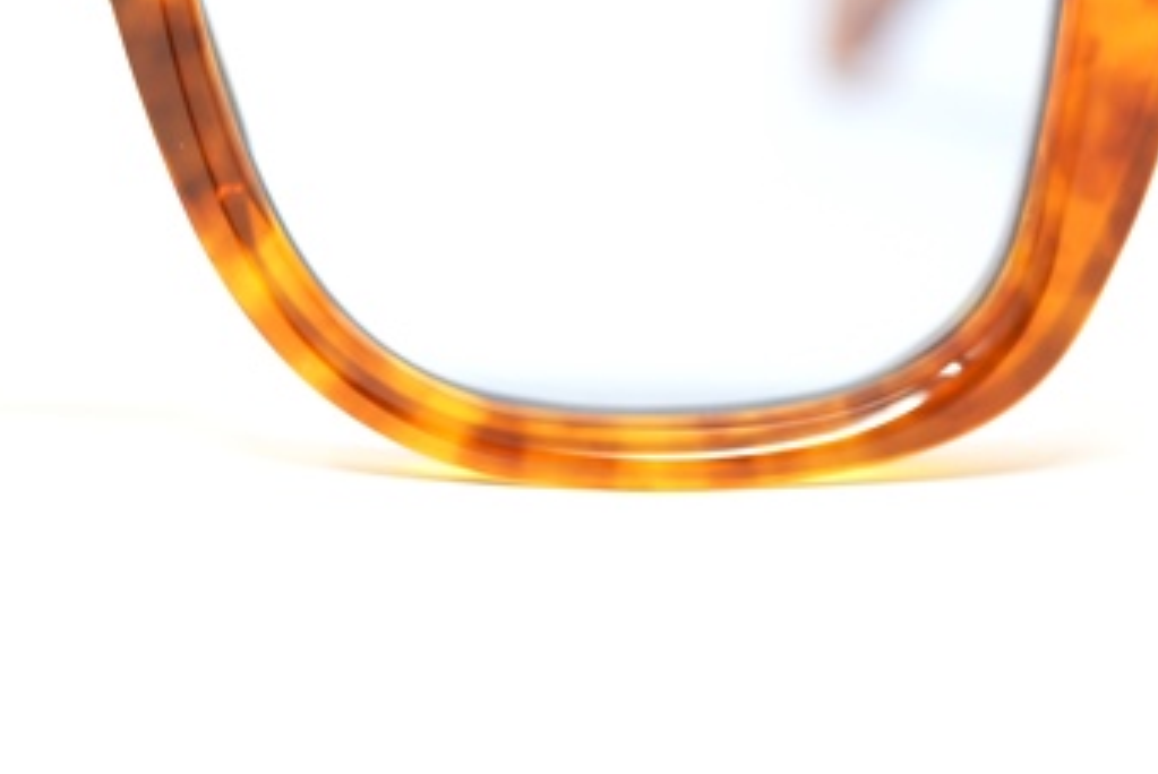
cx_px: 58
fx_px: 4829
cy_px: 39
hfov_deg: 13.5
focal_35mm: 150
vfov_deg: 9.1
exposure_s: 1/50
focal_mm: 50
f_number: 2.8
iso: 160
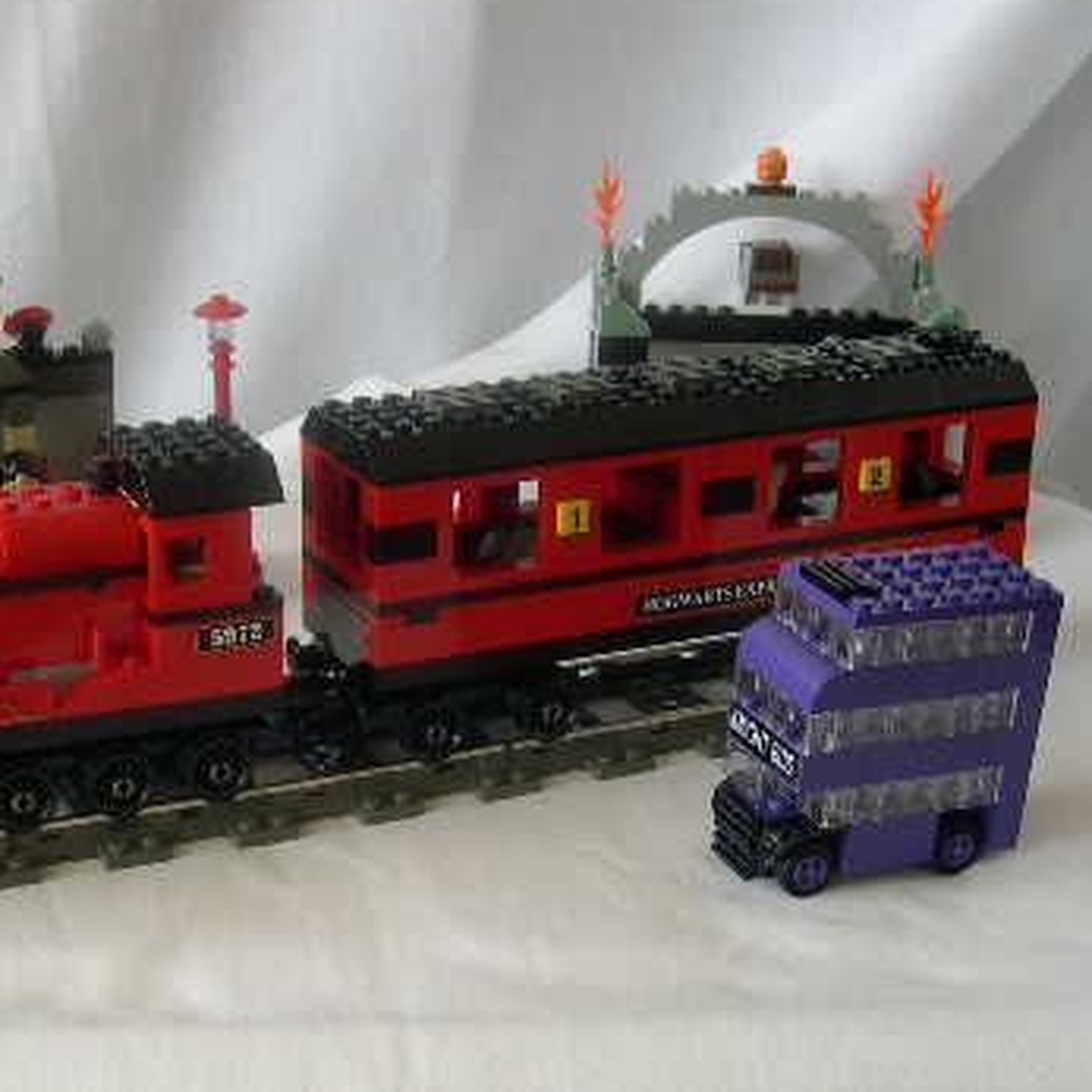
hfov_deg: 27.4
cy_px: 582
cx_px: 299
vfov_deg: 27.7
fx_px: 2213
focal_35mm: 62
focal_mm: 8
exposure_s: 1/99.6
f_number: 2.8
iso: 100
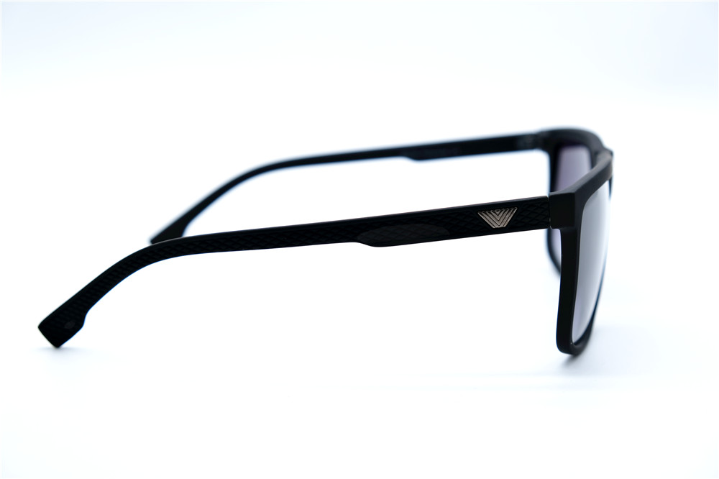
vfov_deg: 21.2
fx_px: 1278
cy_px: 240
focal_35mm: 64
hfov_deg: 31.4
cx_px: 360
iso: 160
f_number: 5.6
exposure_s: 1/140
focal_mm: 42.5
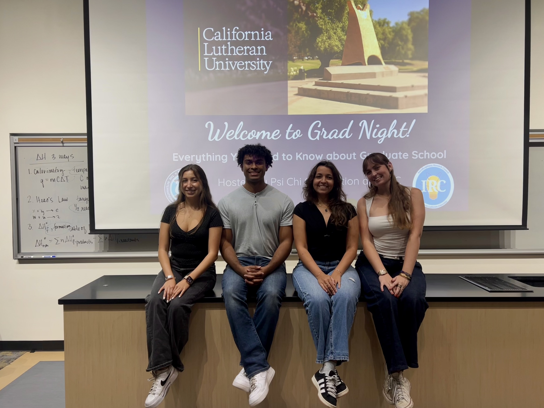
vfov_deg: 53.1
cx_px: 272
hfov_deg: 67.3
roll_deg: +0.1
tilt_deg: -1.9
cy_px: 204
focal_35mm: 26
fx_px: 409
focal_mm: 5.7
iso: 80
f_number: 1.5
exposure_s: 1/120
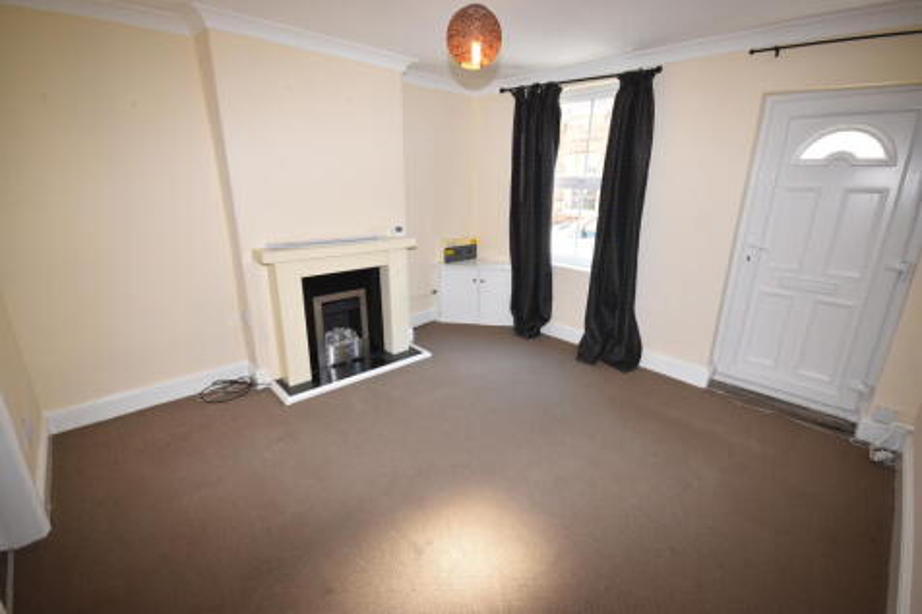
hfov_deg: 100.4
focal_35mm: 15
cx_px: 461
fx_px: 384
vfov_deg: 77.3
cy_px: 307
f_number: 5
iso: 800
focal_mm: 10
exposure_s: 1/100
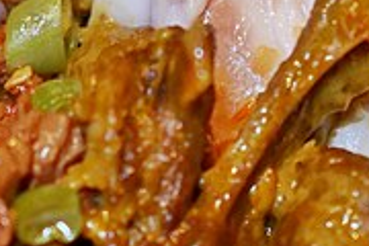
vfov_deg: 4.8
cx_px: 43
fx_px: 2962
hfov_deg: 7.1
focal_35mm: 289
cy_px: 128
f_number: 1.8
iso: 200
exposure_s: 1/125
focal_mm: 25
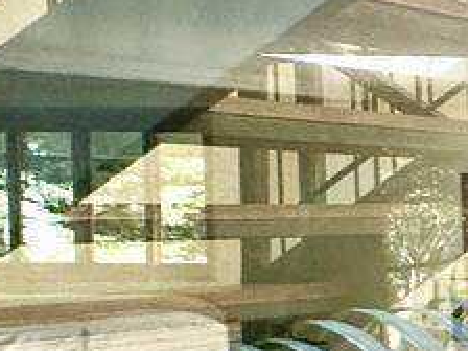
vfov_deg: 16.4
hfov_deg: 11.5
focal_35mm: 90
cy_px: 240
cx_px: 1410
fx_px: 1217
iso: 80
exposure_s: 1/120
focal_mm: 2.22
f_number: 2.2
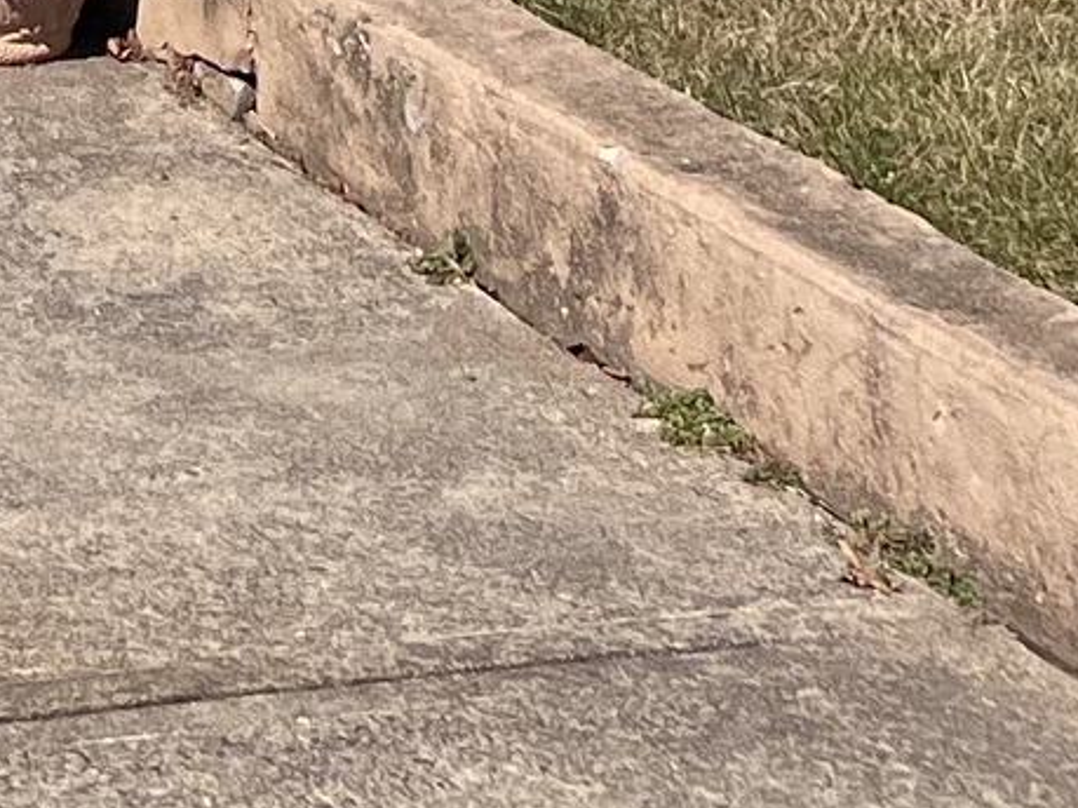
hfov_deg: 11.1
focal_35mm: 174
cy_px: -1799
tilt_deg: +3.9
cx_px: -364
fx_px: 5417
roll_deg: -0.7
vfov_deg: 7.3
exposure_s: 1/8696
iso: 50
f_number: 1.5
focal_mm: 5.7
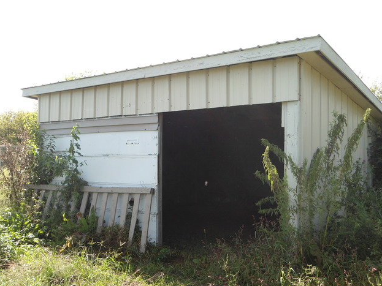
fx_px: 419
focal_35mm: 38
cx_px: 189
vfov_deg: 37.7
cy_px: 146
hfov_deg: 49.0
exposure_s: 1/320
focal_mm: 6.7
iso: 80
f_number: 3.2
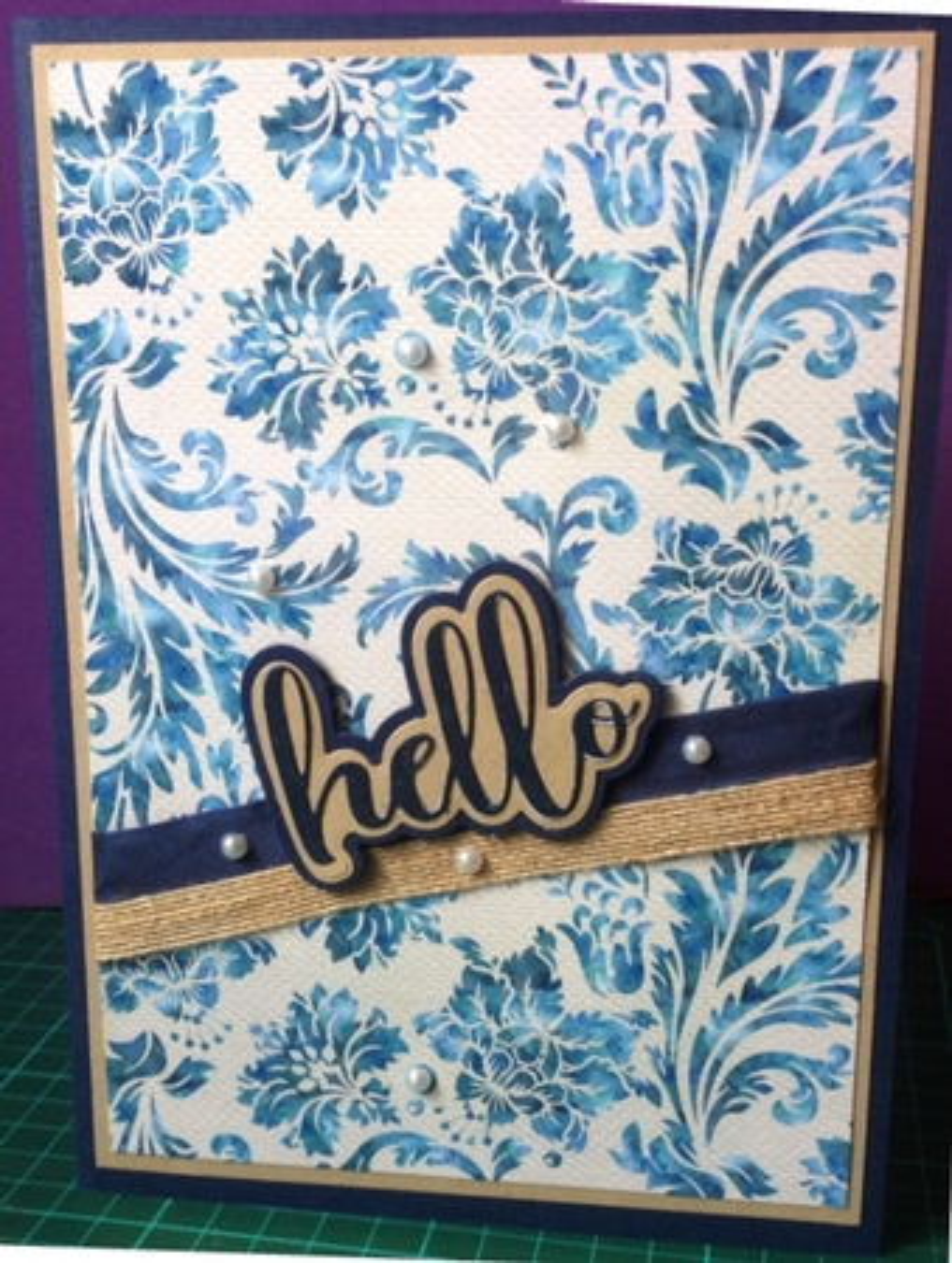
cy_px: 632
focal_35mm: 35
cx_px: 476
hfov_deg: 40.8
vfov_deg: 52.6
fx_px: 1280
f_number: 2.4
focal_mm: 4.28
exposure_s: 1/60
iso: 64
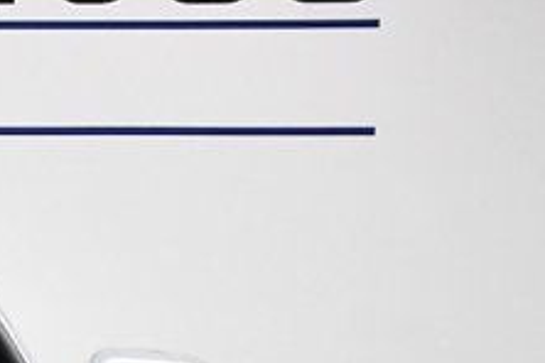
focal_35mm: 221
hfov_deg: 8.9
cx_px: -410
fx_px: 3345
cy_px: 560
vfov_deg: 6.1
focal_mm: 32
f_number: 4.5
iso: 2500
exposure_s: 1/2000
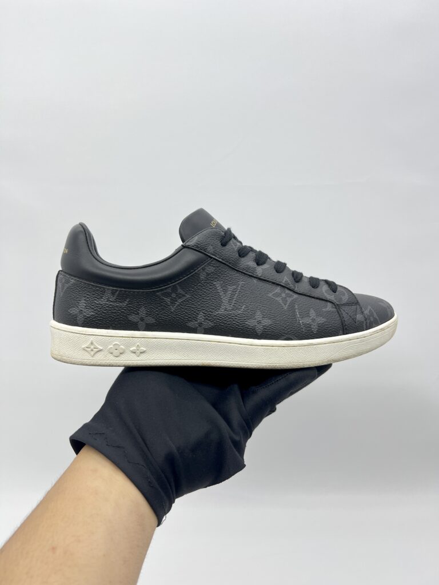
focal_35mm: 26
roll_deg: +1.2
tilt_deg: -12.3
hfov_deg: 53.1
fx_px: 440
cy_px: 292
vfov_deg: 67.3
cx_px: 220
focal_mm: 5.7
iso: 32
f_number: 1.5
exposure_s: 1/127
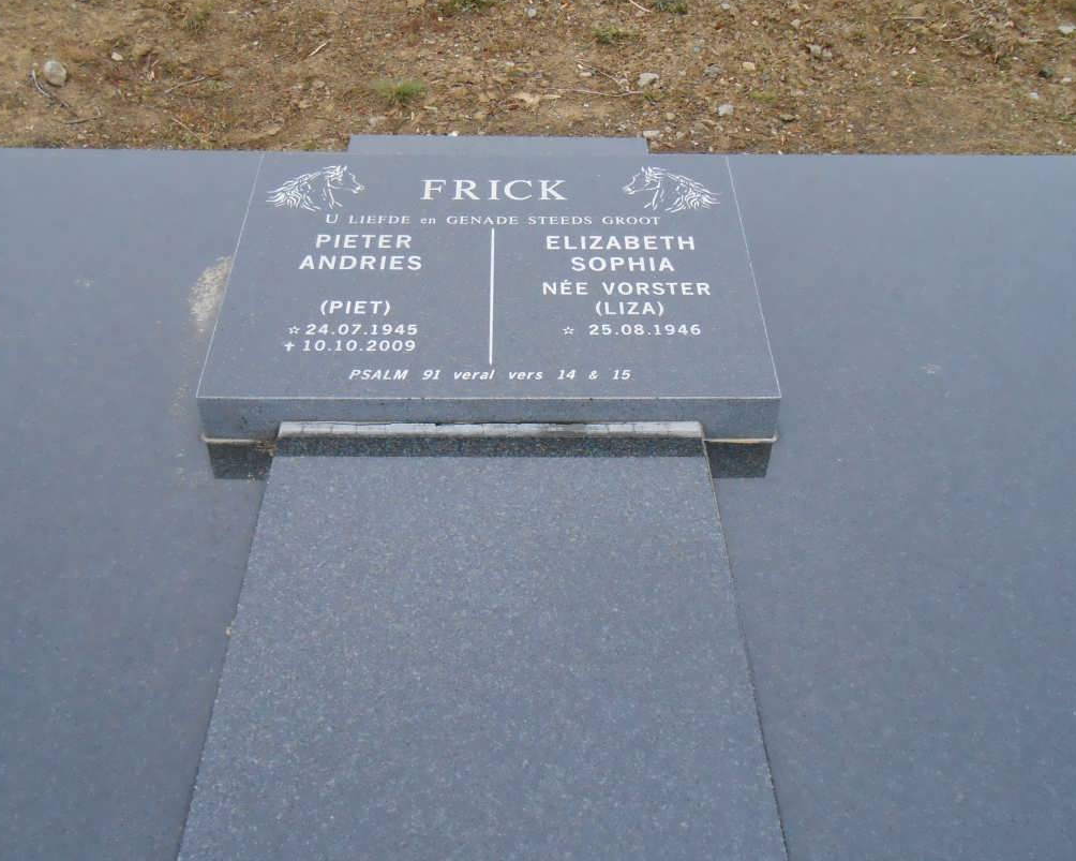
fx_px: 1114
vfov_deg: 42.2
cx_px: 514
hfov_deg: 51.5
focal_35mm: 35
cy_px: 443
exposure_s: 1/250
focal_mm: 5.3
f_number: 3.8
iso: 400
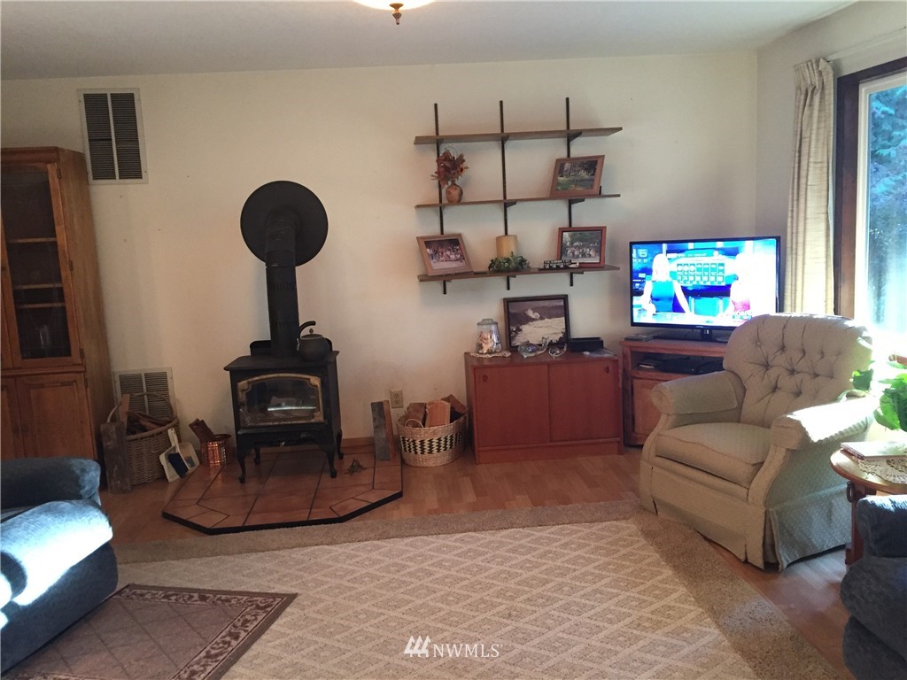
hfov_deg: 61.7
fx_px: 760
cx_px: 454
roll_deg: +3.0
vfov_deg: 48.2
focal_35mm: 29
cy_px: 340
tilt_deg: -8.7
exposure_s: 1/20
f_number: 2.2
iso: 250
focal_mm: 4.15
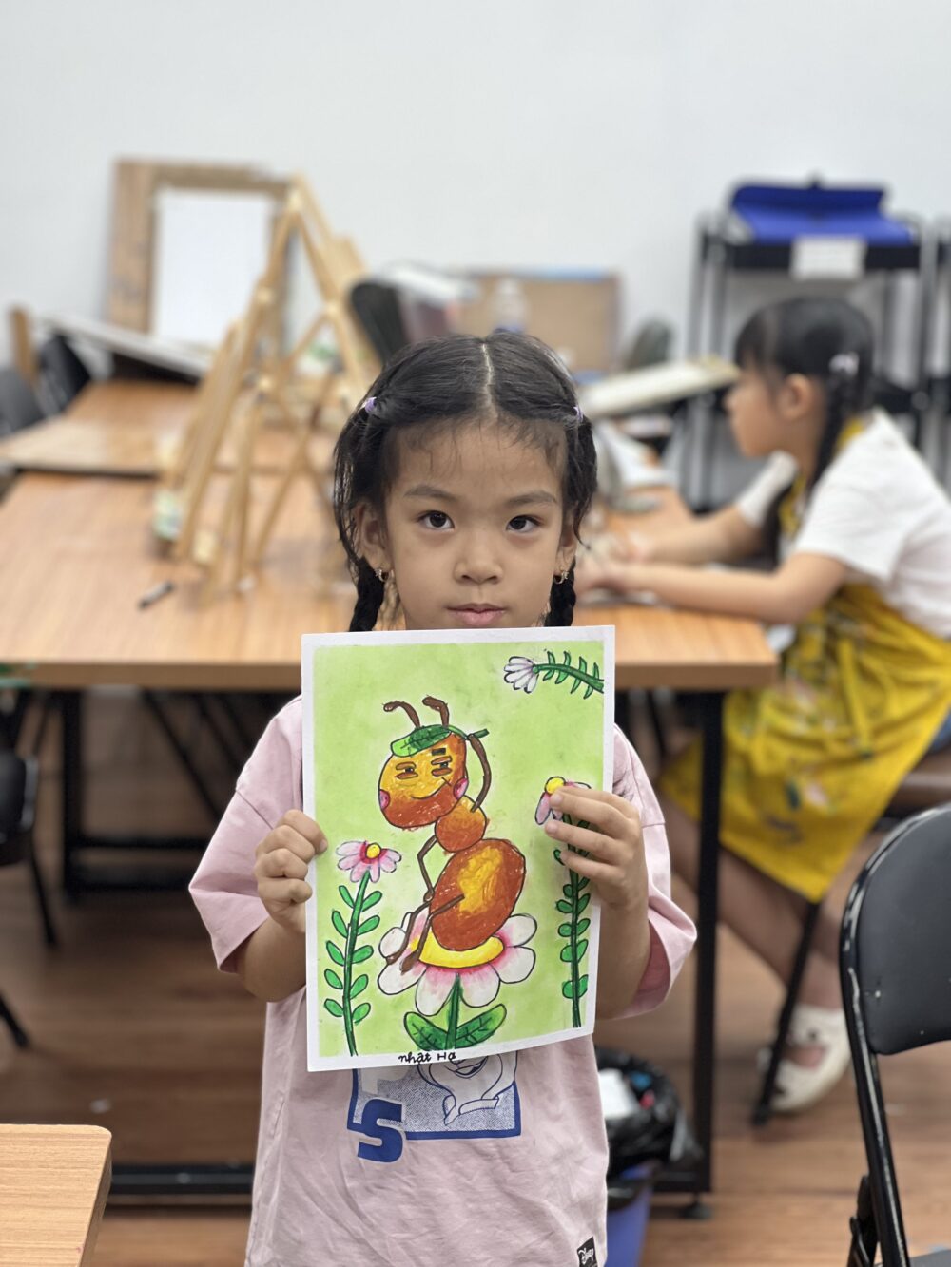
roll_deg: -2.1
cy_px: 634
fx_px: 2820
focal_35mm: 77
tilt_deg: -12.4
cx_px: 476
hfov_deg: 19.1
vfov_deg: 25.3
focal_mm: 9
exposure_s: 1/50
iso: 160
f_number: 2.8
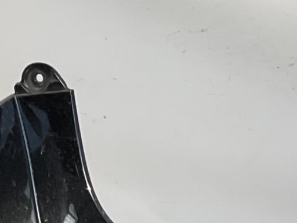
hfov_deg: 12.4
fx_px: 1244
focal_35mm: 145
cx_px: 545
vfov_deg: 10.2
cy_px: 153
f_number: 1.8
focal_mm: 3
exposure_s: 1/446
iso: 16
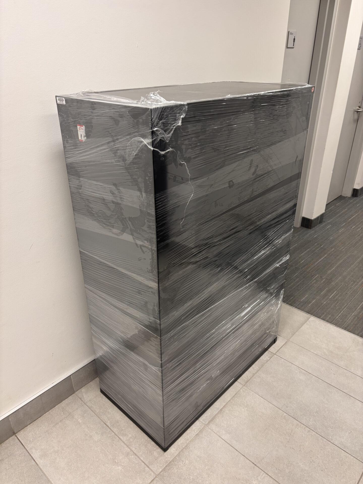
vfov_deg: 67.3
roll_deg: -0.2
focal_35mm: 26
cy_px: 242
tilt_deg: -27.7
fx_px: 364
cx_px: 182
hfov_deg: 53.1
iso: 100
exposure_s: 1/60
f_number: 1.6
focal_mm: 5.96
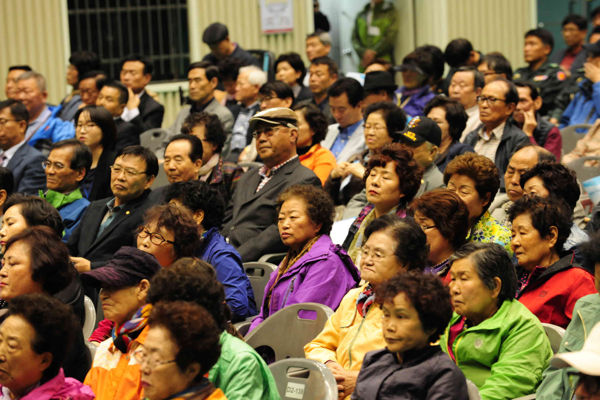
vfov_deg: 6.9
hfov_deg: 10.3
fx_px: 3333
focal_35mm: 200
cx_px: 300
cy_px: 200
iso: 1600
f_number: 7.1
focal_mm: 200
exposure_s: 1/60
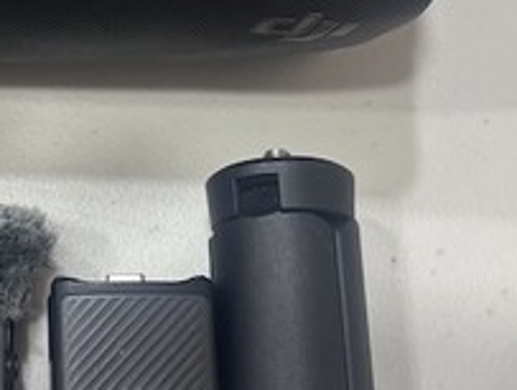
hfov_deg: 20.6
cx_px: 5
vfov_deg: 16.1
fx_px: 1376
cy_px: 115
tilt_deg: -69.2
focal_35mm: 92
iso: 160
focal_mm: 5.96
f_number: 1.6
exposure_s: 1/60
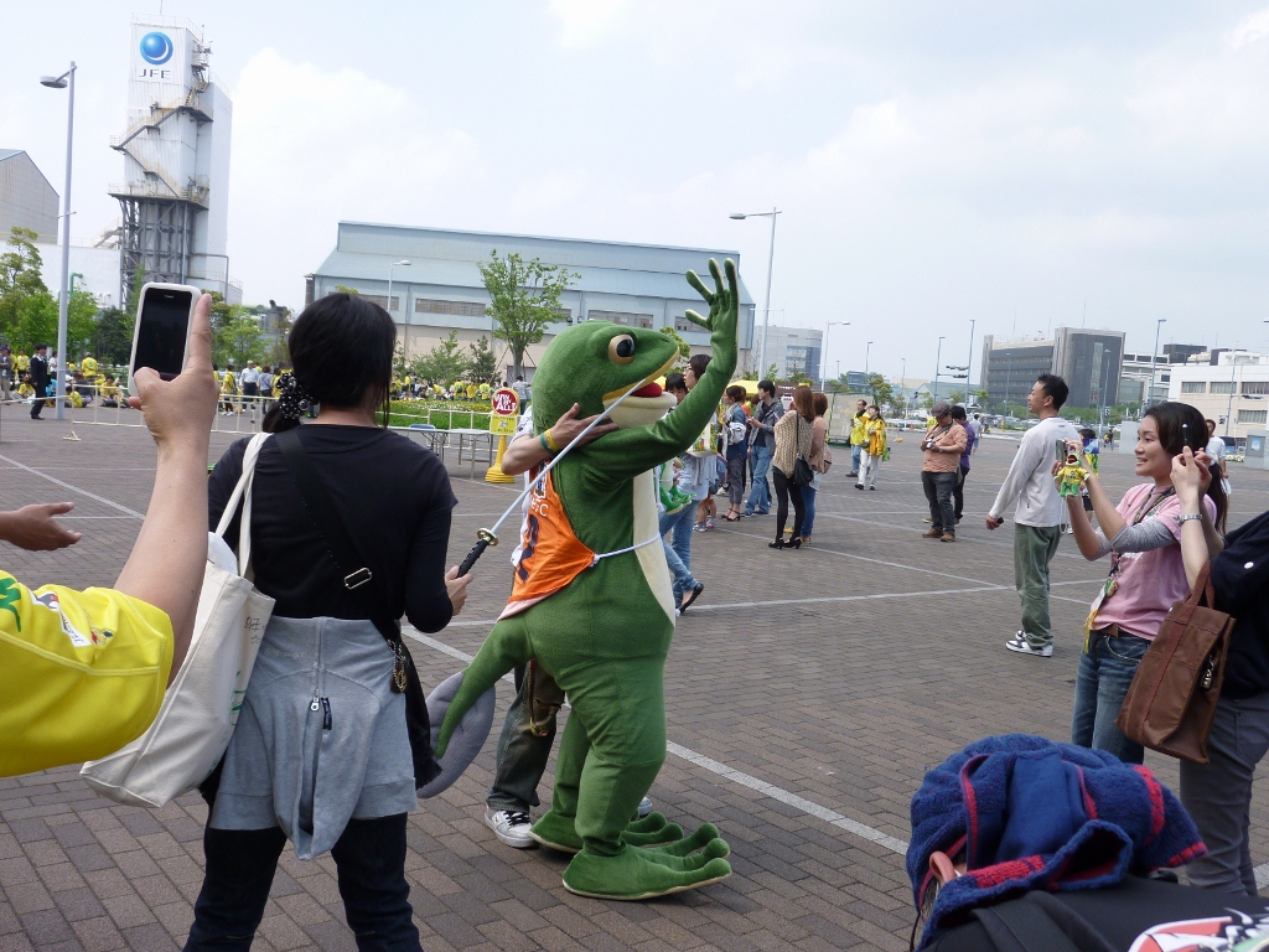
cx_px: 634
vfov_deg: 45.4
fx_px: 1136
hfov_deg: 58.4
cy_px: 476
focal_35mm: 31
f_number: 3.6
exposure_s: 1/400
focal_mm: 5.5
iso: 80
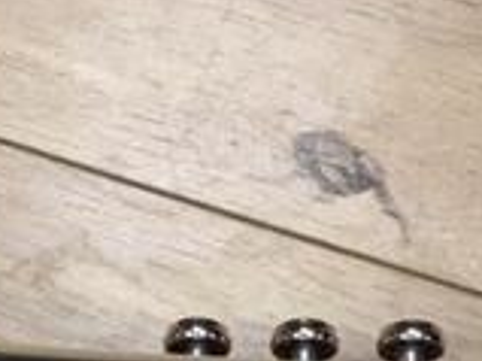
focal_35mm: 117
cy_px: 655
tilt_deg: -83.5
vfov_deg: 11.7
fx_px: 1628
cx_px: 152
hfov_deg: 16.8
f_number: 2.2
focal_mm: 4.15
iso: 80
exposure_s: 1/33
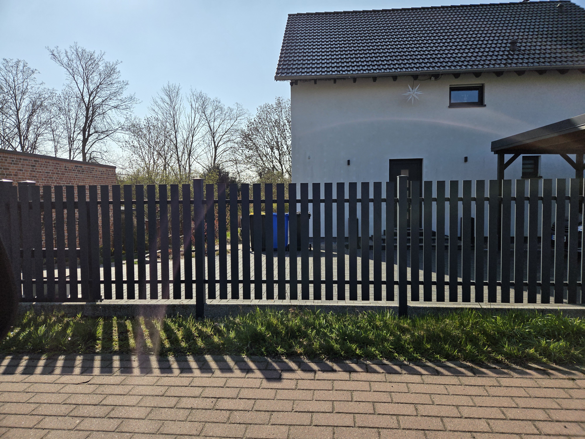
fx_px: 389
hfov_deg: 73.9
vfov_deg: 58.9
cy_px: 220
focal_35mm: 23
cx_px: 292
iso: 25
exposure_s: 1/3067
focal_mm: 5.4
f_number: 1.8
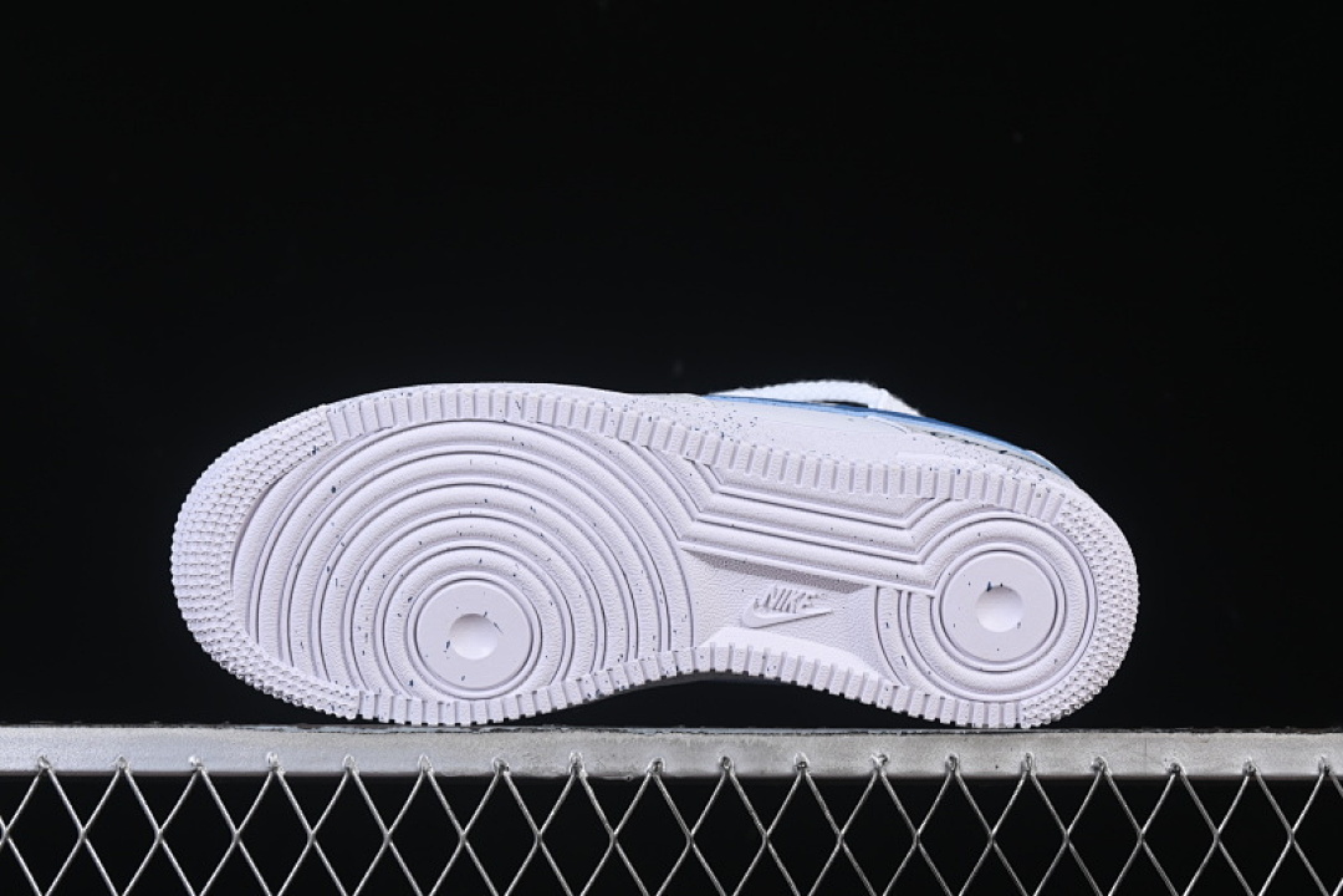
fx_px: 2798
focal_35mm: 75
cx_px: 672
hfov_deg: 27.0
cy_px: 448
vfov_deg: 18.2
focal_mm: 50
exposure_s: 1/100
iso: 160
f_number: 8
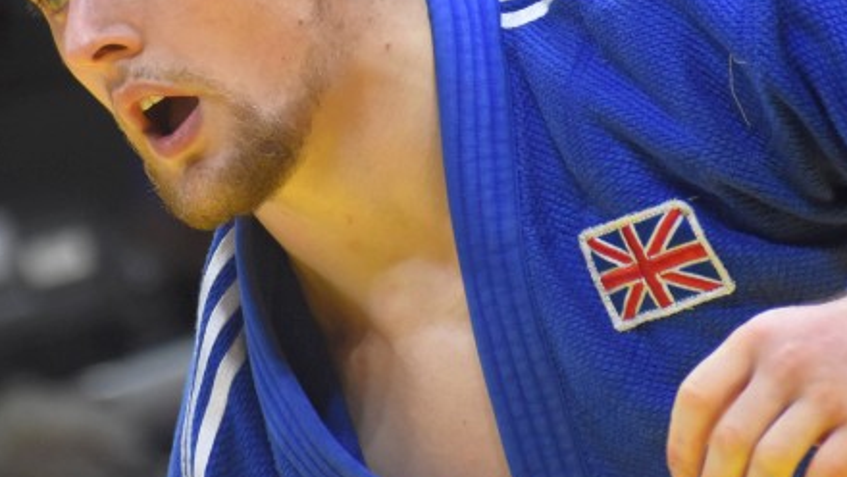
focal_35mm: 1097
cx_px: 173
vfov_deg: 1.1
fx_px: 24650
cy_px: 116
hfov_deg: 2.0
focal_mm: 300
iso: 1600
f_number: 6.3
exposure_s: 1/500
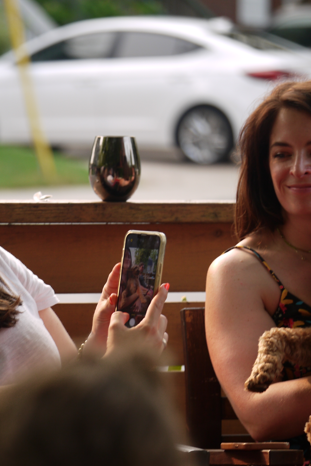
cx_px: 50
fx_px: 3757
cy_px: 261
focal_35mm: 290
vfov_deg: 7.1
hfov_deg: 4.7
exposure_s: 1/200
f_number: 2.8
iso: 100
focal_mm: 93
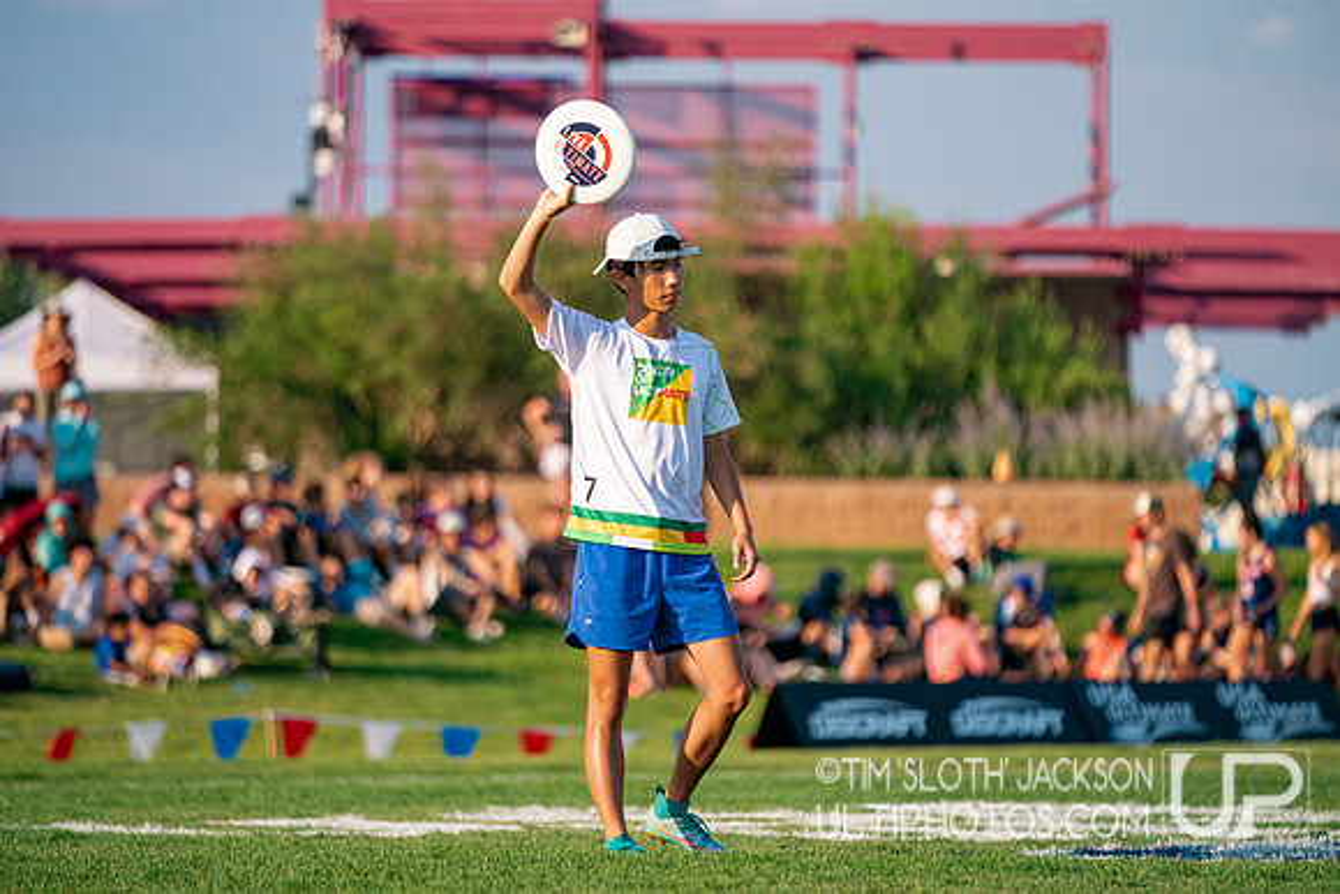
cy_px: 447
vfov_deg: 7.0
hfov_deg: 10.4
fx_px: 7334
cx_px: 670
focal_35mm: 197
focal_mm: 197
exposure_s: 1/6400
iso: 500
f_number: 2.8
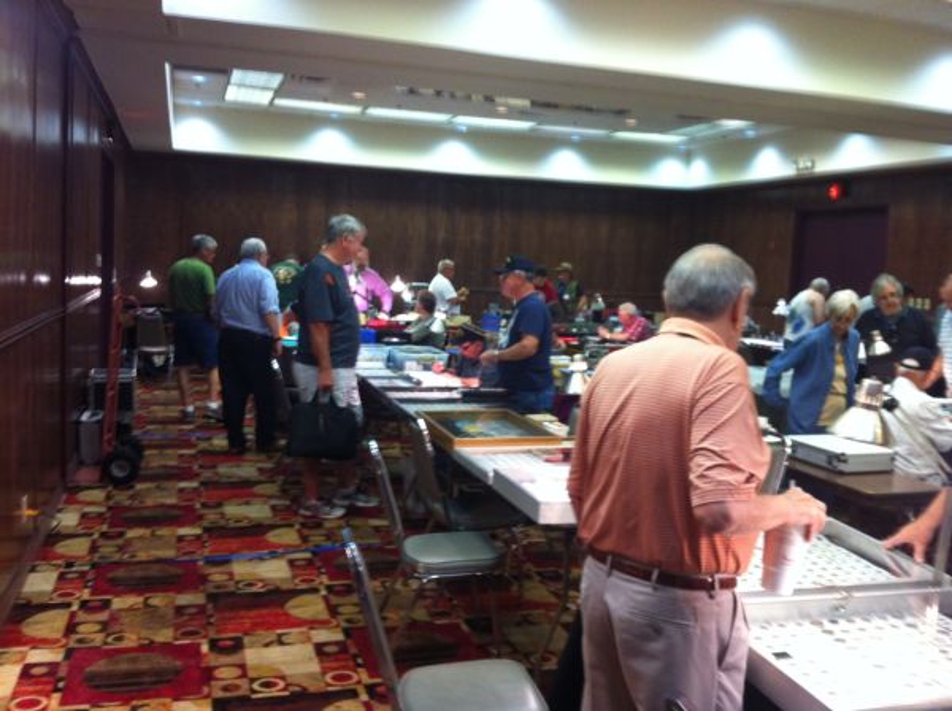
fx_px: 961
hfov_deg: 52.7
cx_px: 476
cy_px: 356
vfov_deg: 40.6
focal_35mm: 35
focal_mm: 3.85
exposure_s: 1/15
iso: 160
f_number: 2.8
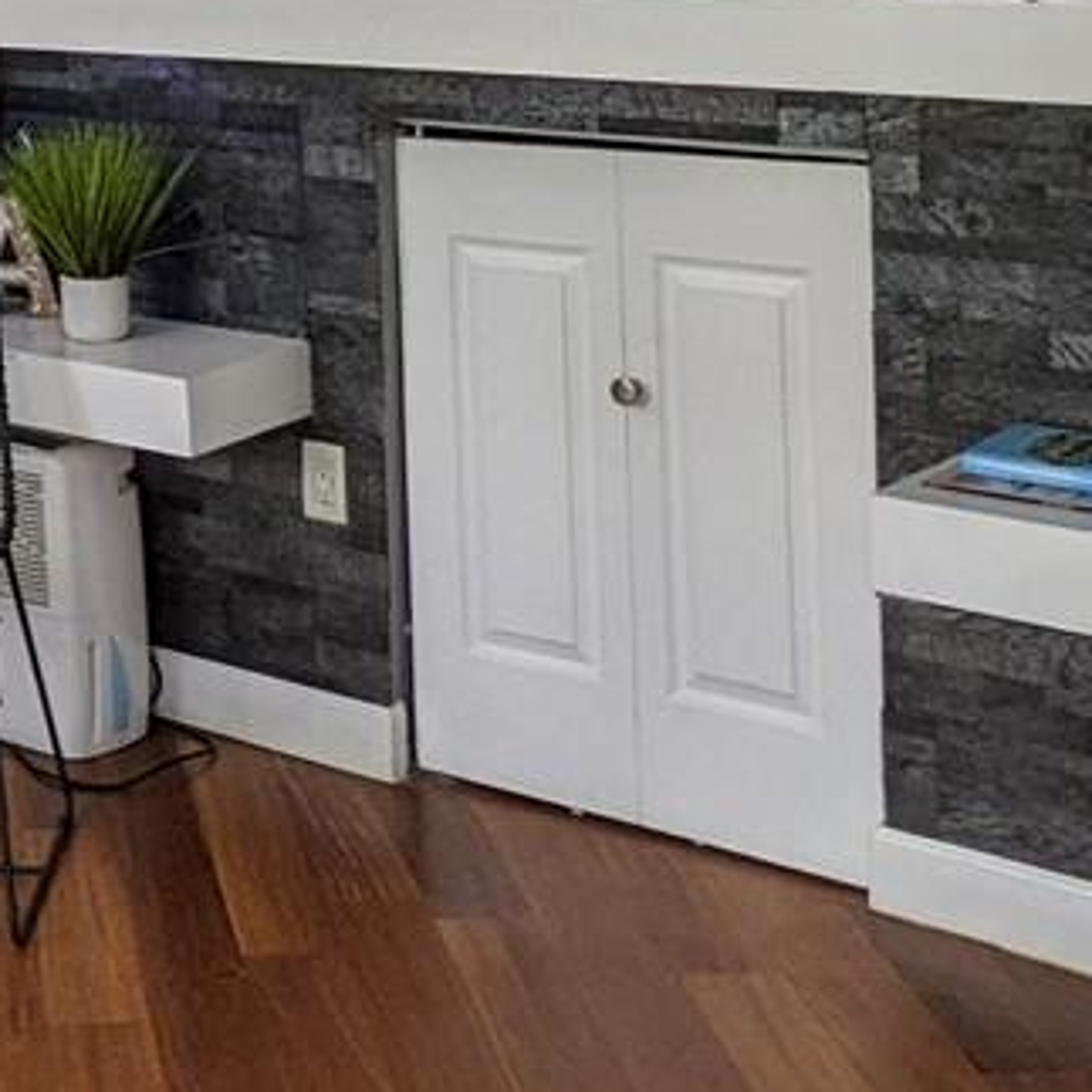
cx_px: -396
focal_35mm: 70
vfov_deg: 23.2
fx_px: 2498
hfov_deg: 21.8
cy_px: -95
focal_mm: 2.22
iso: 162
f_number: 2.2
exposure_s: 1/120
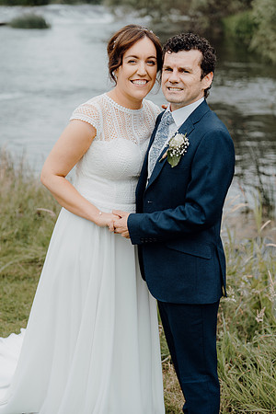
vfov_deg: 34.5
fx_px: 667
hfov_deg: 23.4
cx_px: 138
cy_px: 207
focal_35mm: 58
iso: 125
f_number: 2.8
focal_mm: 58
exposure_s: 1/800
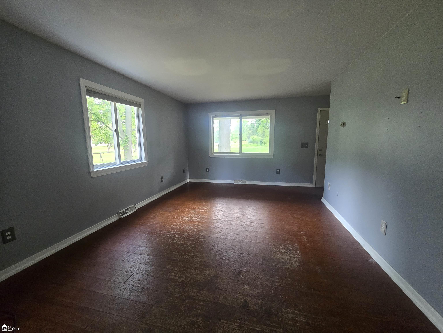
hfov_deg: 106.2
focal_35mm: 13
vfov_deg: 89.9
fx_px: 166
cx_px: 222
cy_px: 166
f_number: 2.2
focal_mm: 2.2
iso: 500
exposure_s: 1/60
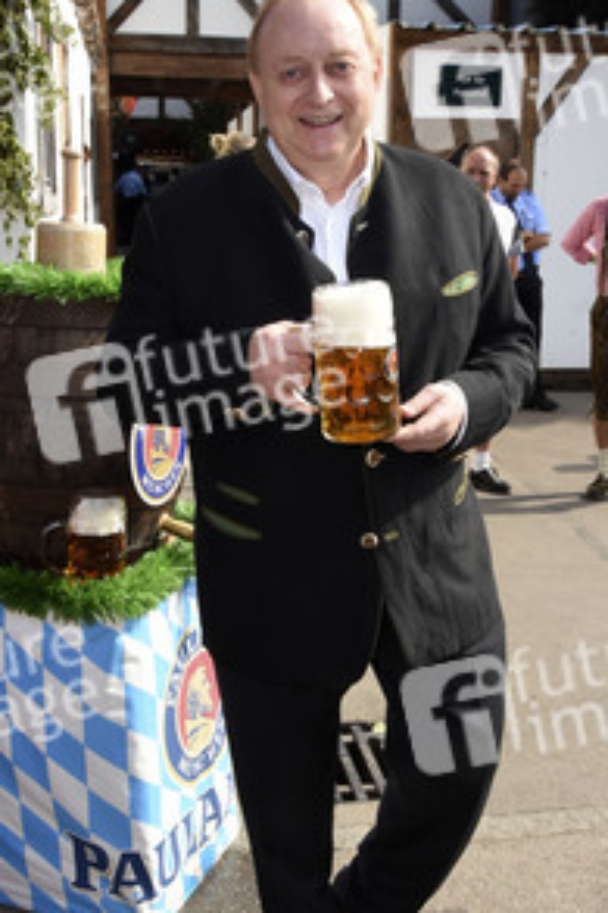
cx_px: 277
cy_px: 545
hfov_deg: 29.8
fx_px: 1141
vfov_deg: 43.4
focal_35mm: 45
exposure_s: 1/160
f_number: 18
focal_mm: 22
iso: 500
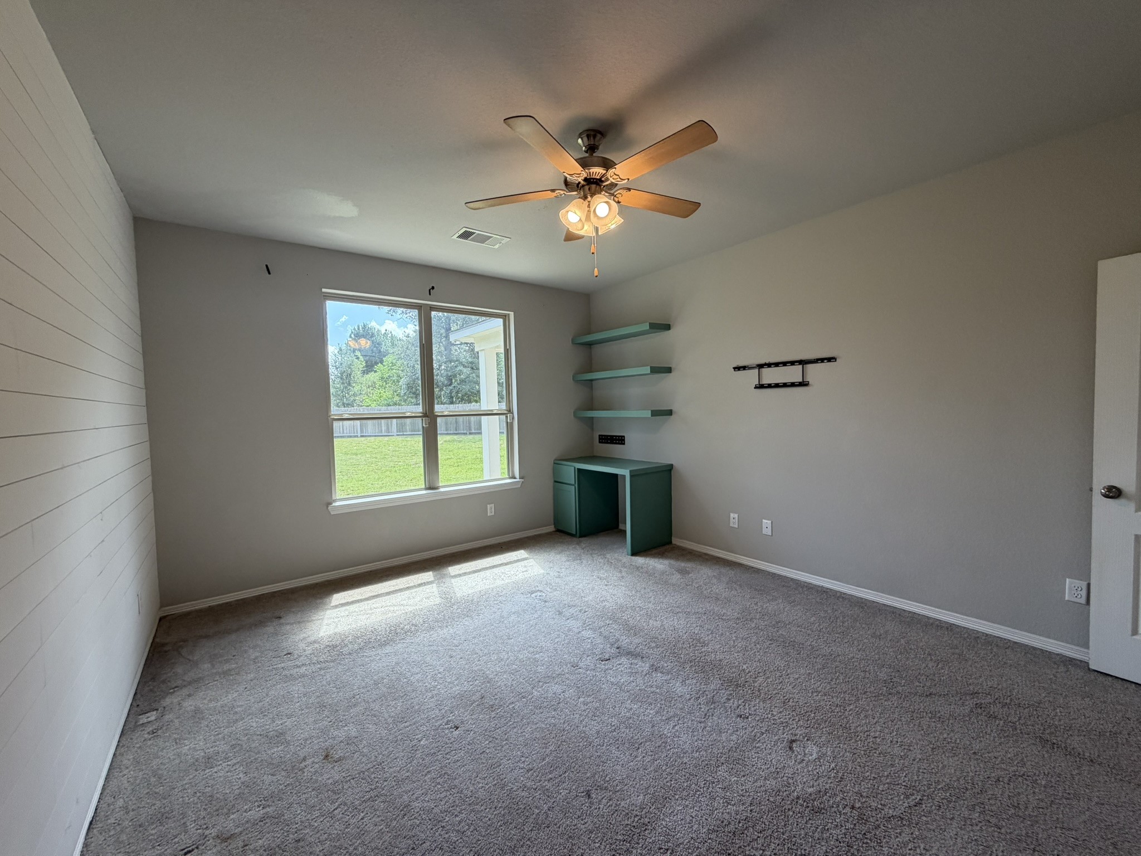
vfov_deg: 85.7
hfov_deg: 102.1
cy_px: 428
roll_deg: +2.4
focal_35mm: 14
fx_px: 461
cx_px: 570
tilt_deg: -0.9
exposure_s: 1/120
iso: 100
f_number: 2.2
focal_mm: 2.22
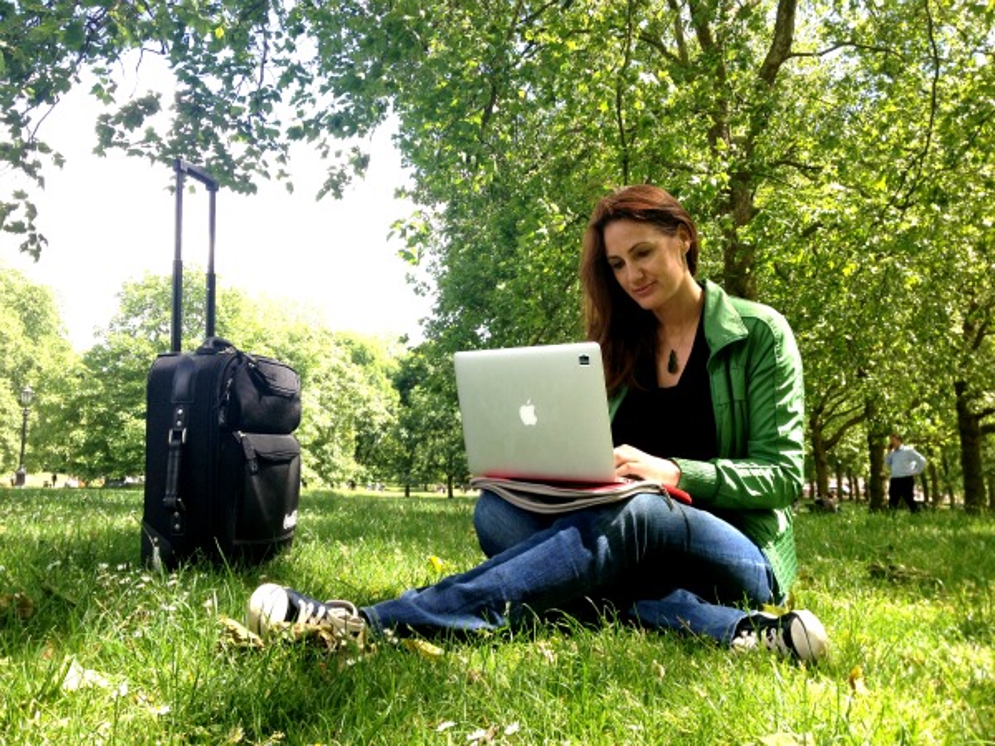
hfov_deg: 52.6
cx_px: 498
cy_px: 373
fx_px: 1006
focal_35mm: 35
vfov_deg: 40.7
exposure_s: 1/332
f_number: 2.4
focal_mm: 4.28
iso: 50
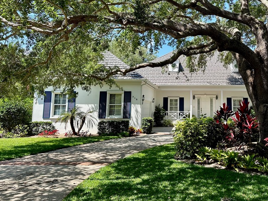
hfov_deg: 54.0
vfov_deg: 42.5
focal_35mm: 33
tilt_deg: +7.4
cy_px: 70
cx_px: 183
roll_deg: -1.1
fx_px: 256
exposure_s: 1/1374
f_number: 1.78
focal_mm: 6.86
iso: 80
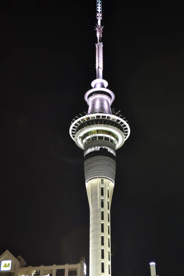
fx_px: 529
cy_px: 138
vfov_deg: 29.2
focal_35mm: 69
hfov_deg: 19.7
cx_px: 92
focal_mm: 46
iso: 1600
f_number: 5.3
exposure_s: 1/2.5
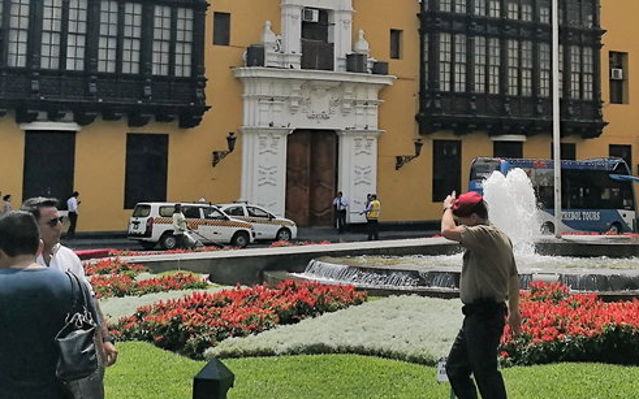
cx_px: 476
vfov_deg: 18.2
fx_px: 1219
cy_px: 22
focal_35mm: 70
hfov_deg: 28.9
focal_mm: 4.5
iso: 50
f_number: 2.2
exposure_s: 1/2217
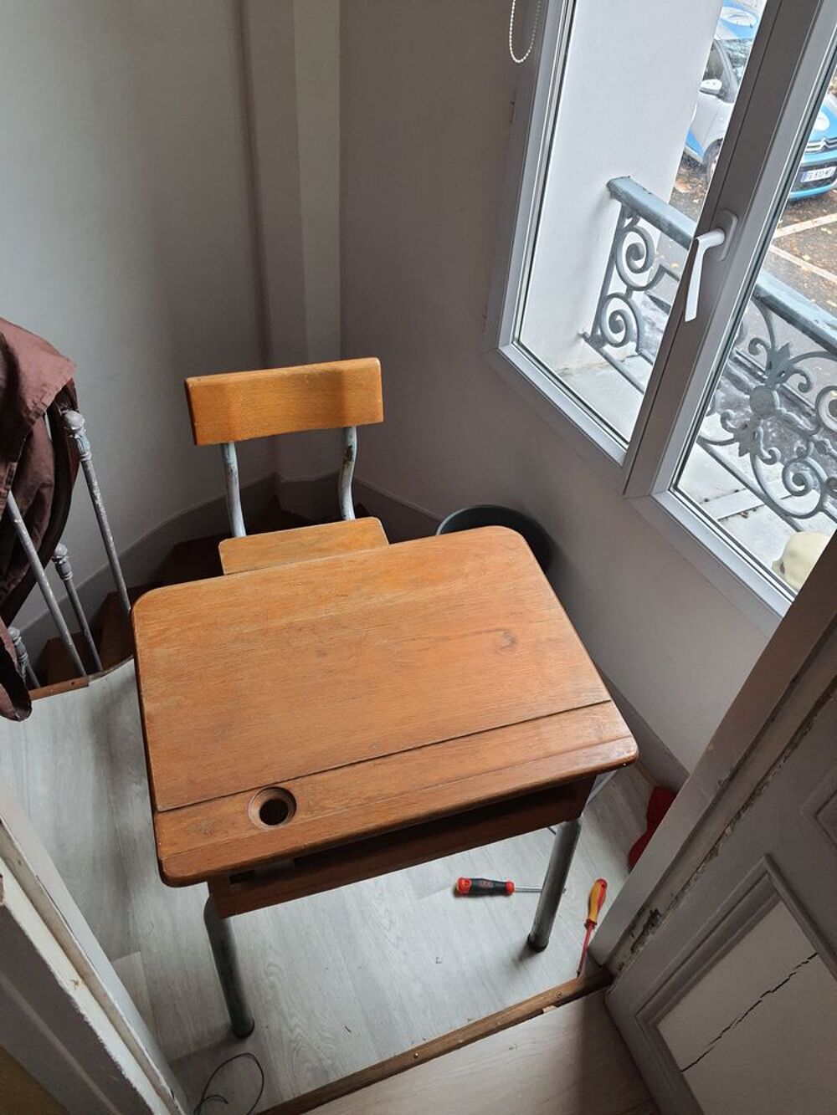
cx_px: 418
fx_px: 838
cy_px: 558
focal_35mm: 26
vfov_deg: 67.3
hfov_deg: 53.1
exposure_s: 1/100
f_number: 1.7
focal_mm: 4.32
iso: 160
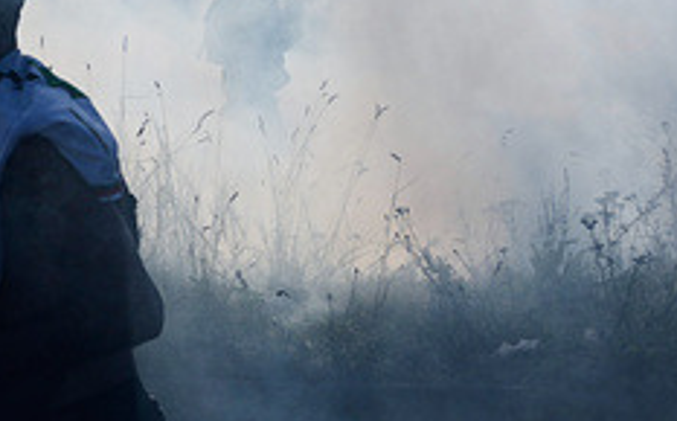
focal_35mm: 157
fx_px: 2893
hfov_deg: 12.1
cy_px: -93
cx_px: -590
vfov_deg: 8.2
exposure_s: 1/1250
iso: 160
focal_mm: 35
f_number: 8
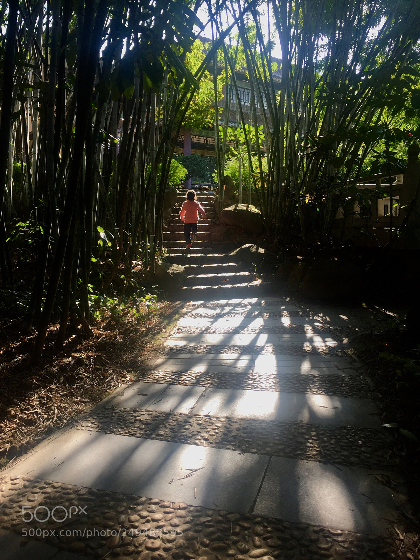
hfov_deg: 48.2
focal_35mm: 29
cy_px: 280
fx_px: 469
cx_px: 210
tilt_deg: -6.3
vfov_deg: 61.7
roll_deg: +0.7
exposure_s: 1/299
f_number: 2.2
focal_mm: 4.15
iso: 32
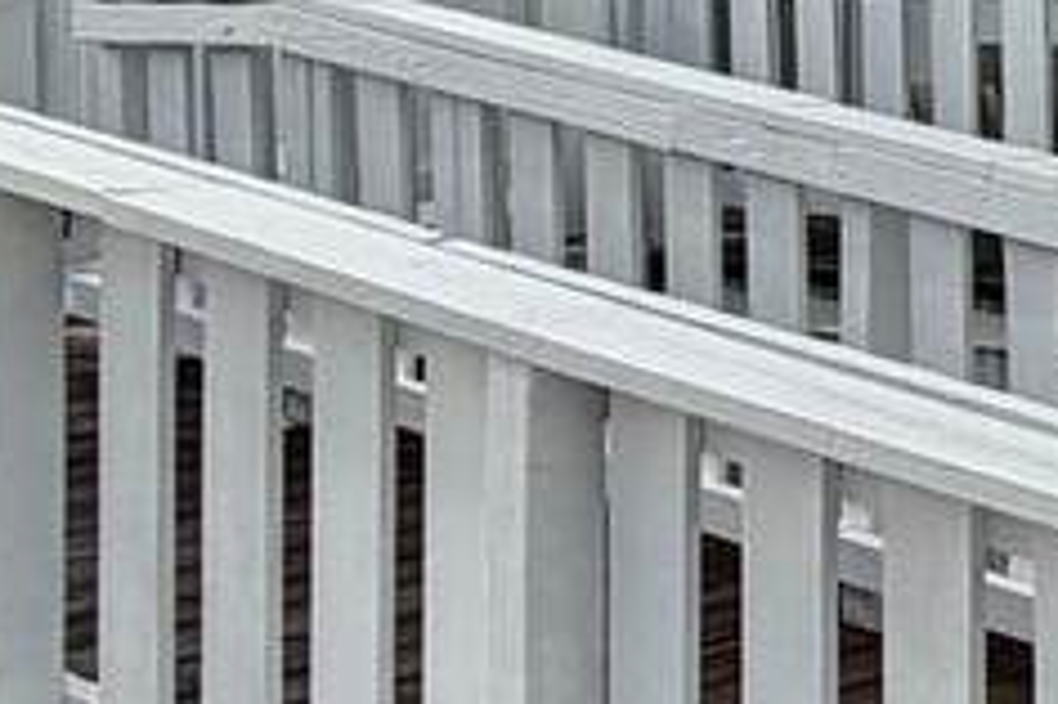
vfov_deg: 17.1
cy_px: 130
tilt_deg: -1.8
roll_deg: -0.7
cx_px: 2380
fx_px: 2320
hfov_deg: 16.1
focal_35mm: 79
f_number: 2.2
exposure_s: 1/1125
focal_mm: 2.22
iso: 20
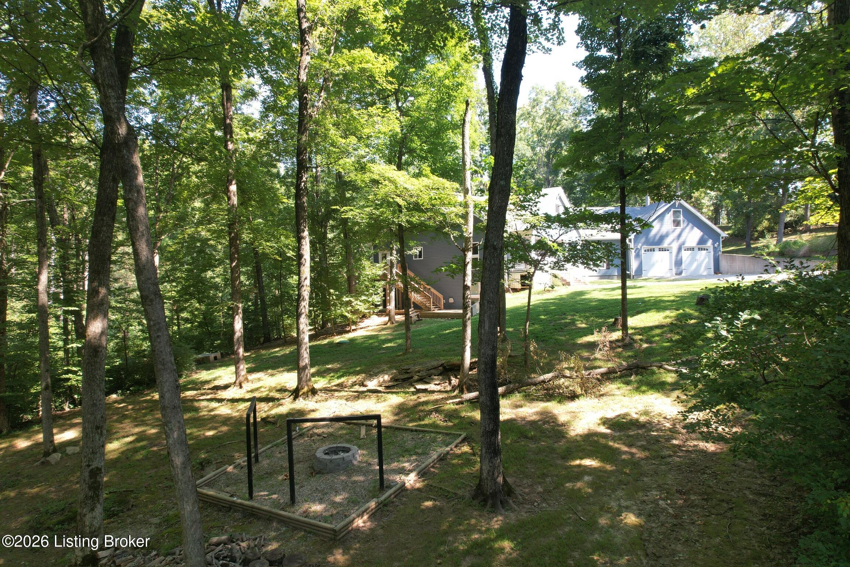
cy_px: 284
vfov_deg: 57.2
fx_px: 519
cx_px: 425
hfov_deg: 78.6
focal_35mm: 22
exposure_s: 1/160
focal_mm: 8.38
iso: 100
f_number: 2.8
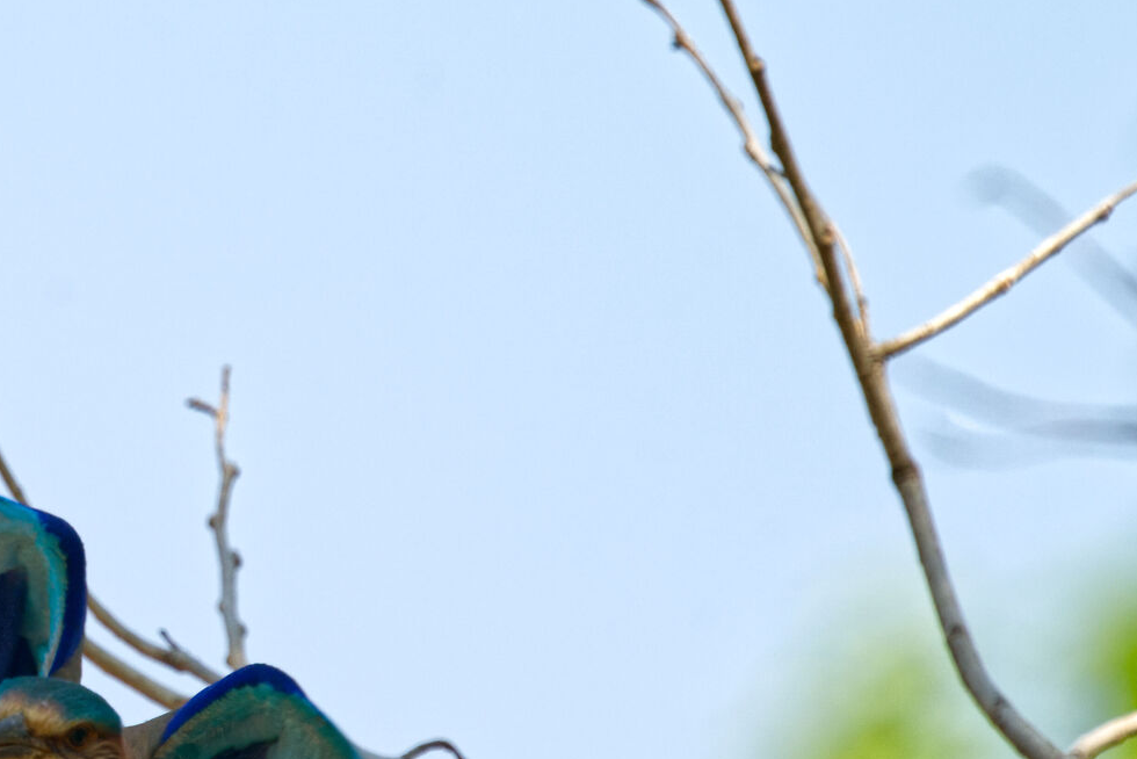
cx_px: -71
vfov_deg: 0.9
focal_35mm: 1470
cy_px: 479
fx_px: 46438
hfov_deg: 1.4
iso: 800
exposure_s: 1/1000
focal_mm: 600
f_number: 9
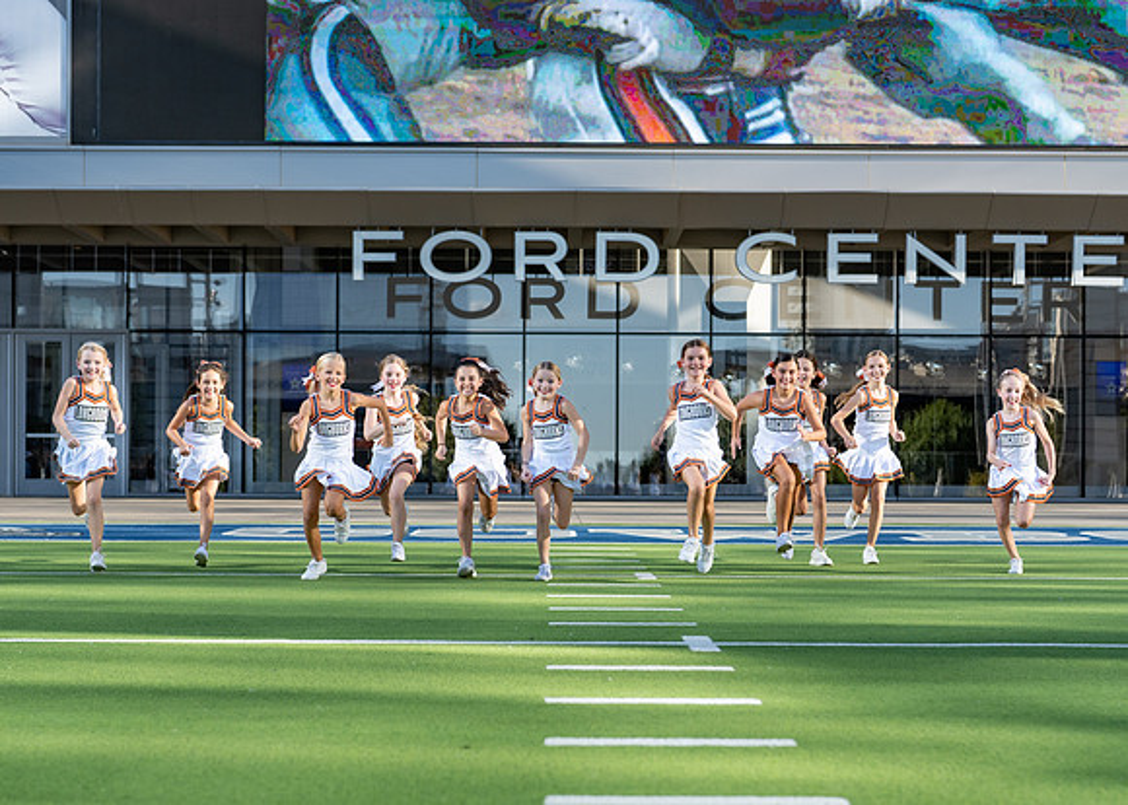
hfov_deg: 28.8
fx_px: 2194
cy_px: 487
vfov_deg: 20.8
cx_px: 549
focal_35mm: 69
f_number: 2.8
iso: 160
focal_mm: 50
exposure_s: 1/1250
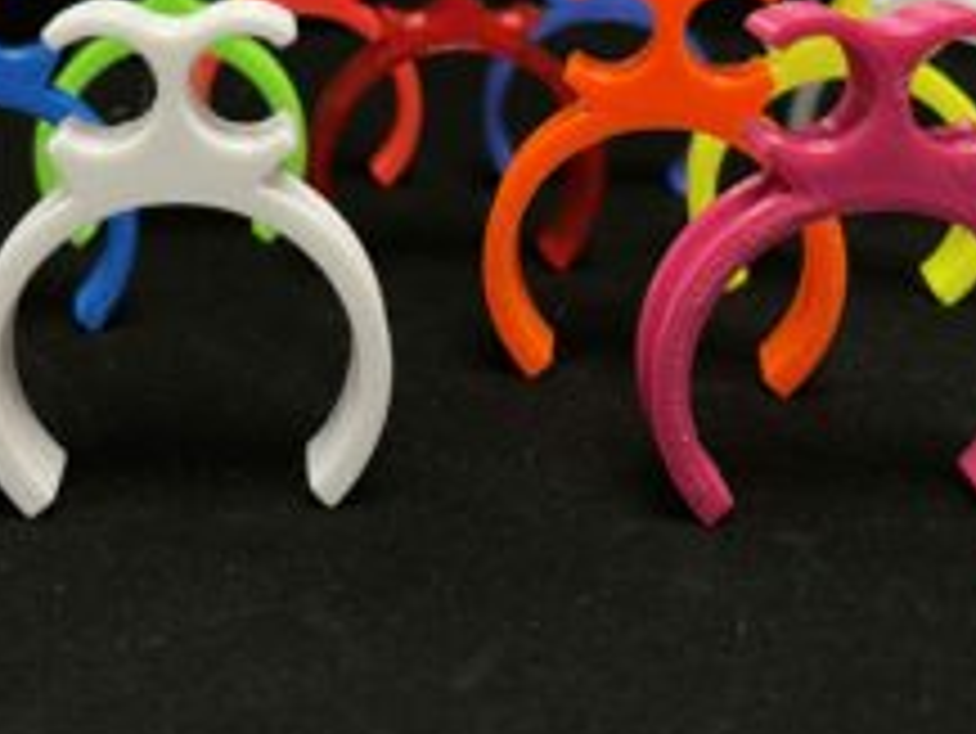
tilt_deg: -11.5
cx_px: 360
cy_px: 108
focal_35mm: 48
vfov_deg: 29.3
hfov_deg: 39.3
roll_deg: +0.0
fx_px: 1354
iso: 160
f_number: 1.6
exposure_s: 1/50
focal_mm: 4.2
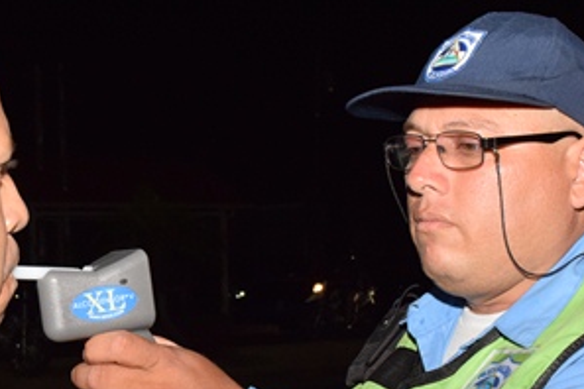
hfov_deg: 23.8
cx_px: 108
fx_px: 1363
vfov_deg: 16.1
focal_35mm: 84
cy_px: 325
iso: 1600
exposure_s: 1/160
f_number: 9
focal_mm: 26
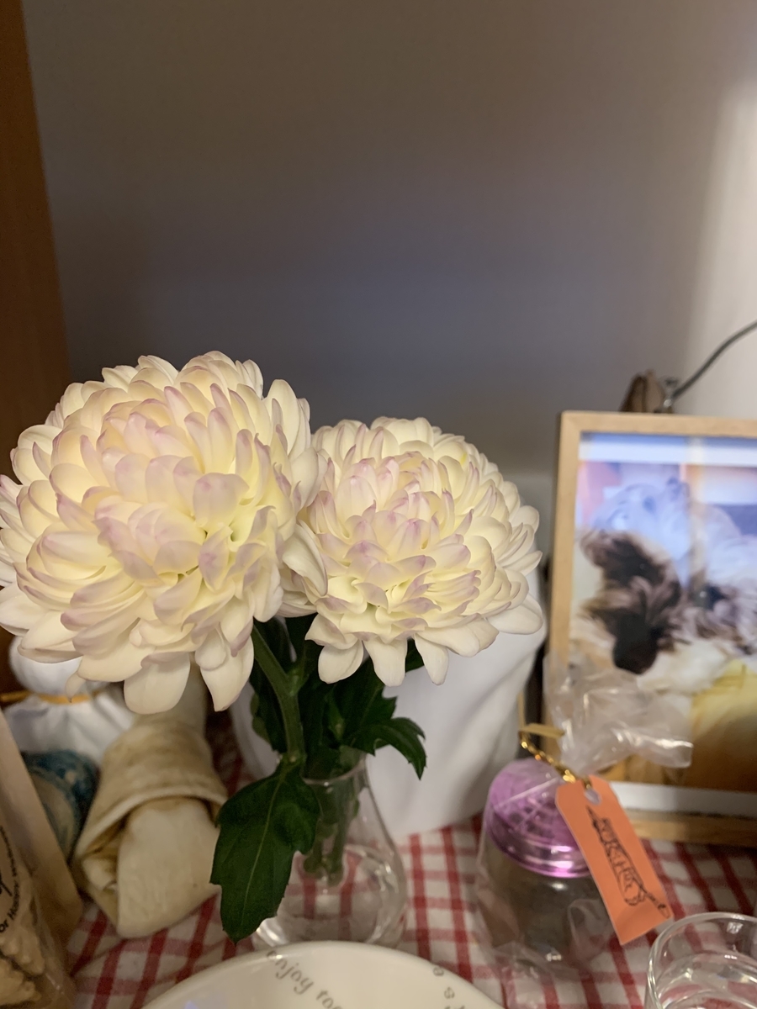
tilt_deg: -21.2
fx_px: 758
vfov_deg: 67.3
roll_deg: +0.7
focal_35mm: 26
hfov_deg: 53.1
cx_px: 378
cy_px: 504
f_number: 1.8
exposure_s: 1/40
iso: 320
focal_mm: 4.25
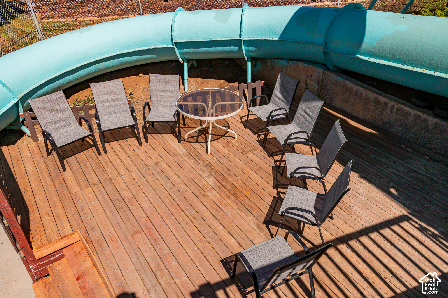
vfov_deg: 46.4
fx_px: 348
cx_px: 224
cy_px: 149
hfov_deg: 65.5
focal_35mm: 28
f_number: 11
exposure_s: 1/800
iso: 250
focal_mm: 28
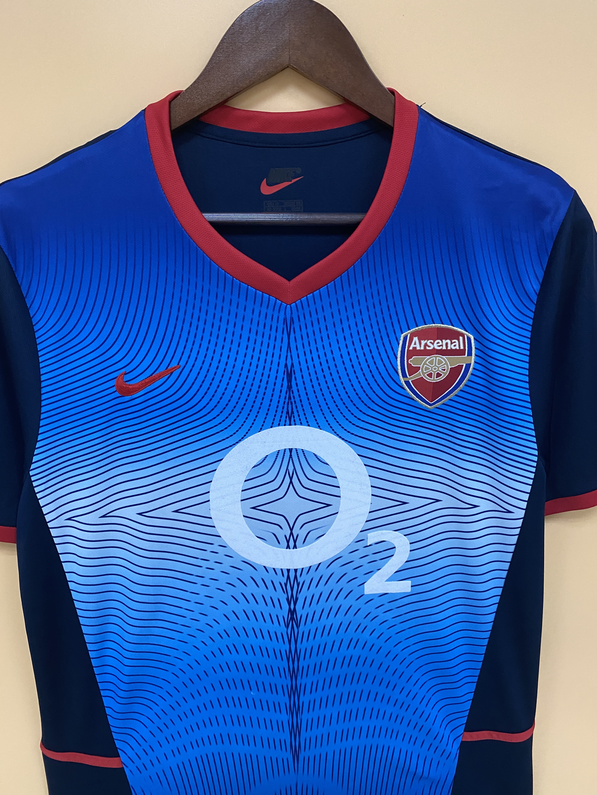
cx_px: 298
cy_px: 398
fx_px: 598
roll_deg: +0.2
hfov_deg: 53.1
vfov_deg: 67.3
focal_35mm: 26
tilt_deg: -15.4
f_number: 1.8
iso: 200
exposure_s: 1/50
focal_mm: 4.25
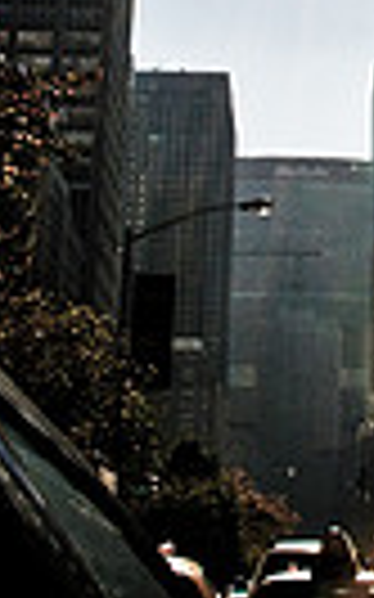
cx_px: 399
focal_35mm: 93
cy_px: -94
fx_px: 1518
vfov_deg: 21.0
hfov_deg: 13.8
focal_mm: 18
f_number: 14
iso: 200
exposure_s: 1/800
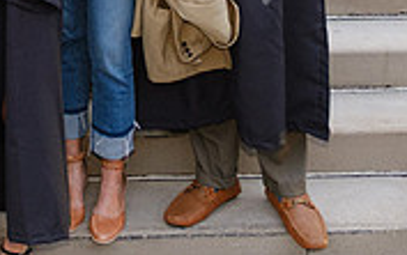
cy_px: -153
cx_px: -11
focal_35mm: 90
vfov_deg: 13.5
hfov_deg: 22.1
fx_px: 999
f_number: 2.8
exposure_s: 1/60
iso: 1600
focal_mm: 18.2
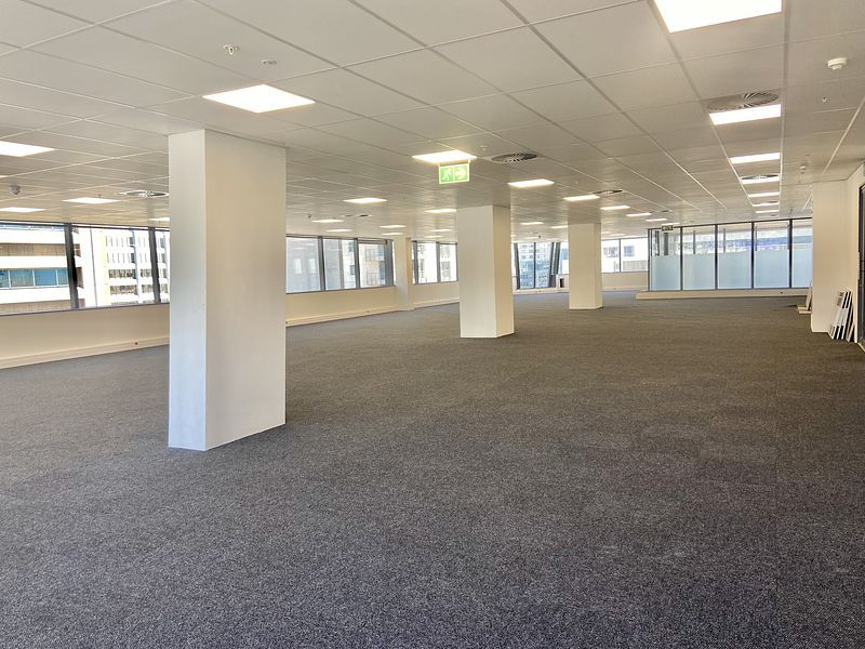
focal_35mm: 26
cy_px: 324
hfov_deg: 67.3
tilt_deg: -5.4
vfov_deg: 53.1
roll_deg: +1.7
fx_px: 650
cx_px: 432
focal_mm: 4.25
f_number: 1.8
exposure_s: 1/100
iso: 50
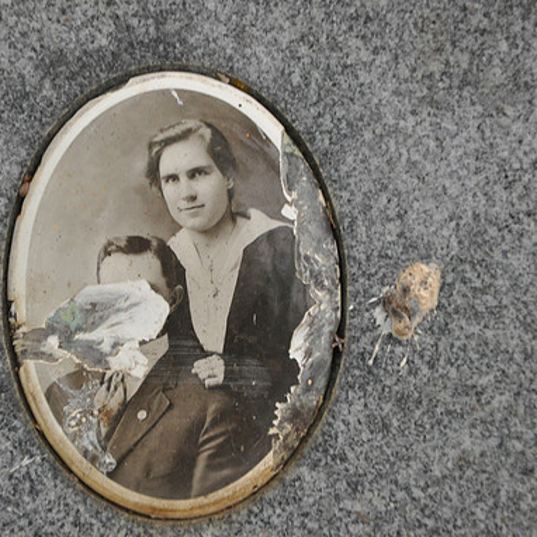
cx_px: 201
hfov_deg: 9.8
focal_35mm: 178
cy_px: 268
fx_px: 3124
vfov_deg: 9.8
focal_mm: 92
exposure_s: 1/125
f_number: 5.6
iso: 900
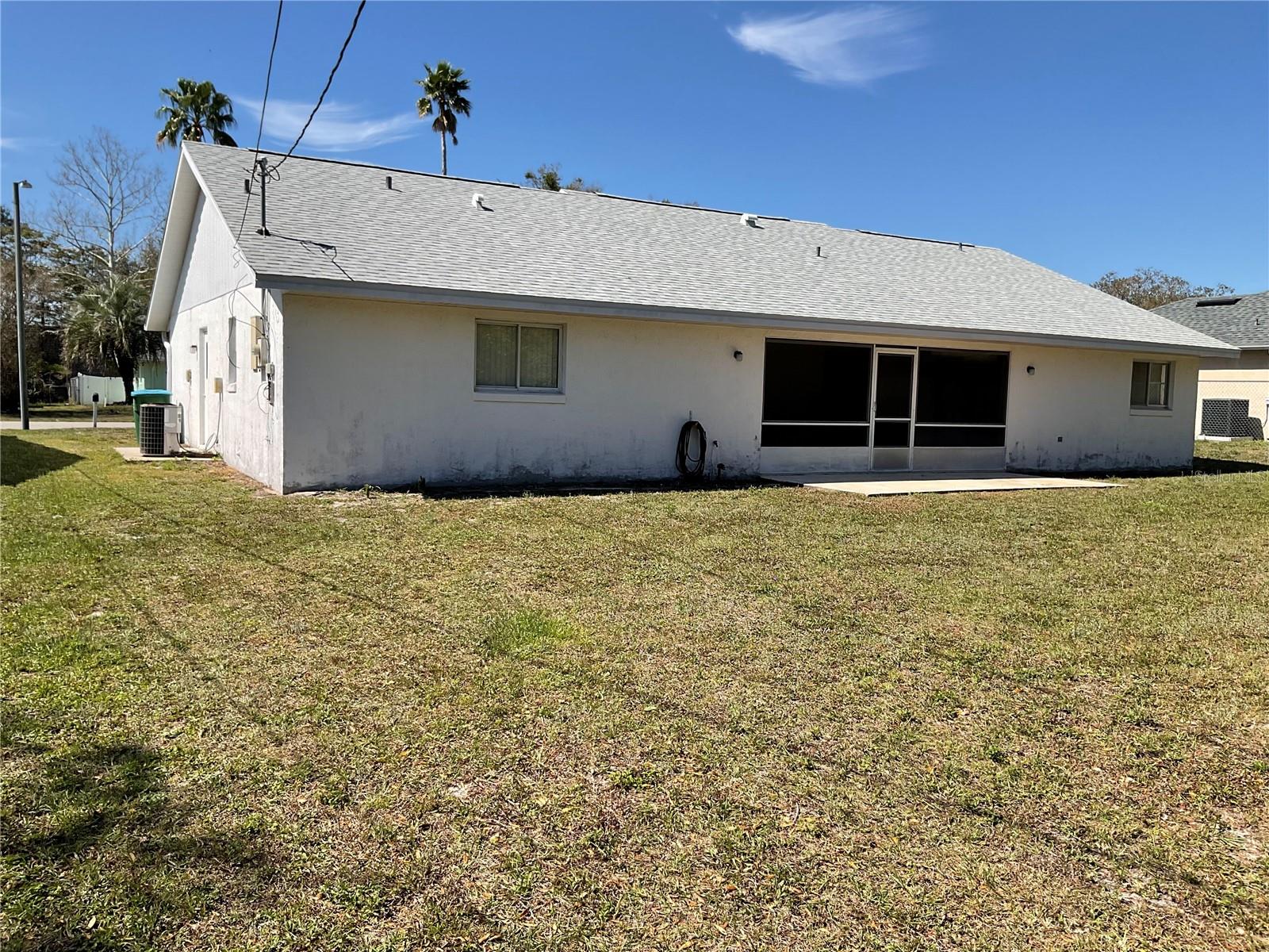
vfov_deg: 48.2
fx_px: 1063
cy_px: 476
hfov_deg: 61.7
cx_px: 634
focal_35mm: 29
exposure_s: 1/1848
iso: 16
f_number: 1.8
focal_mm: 3
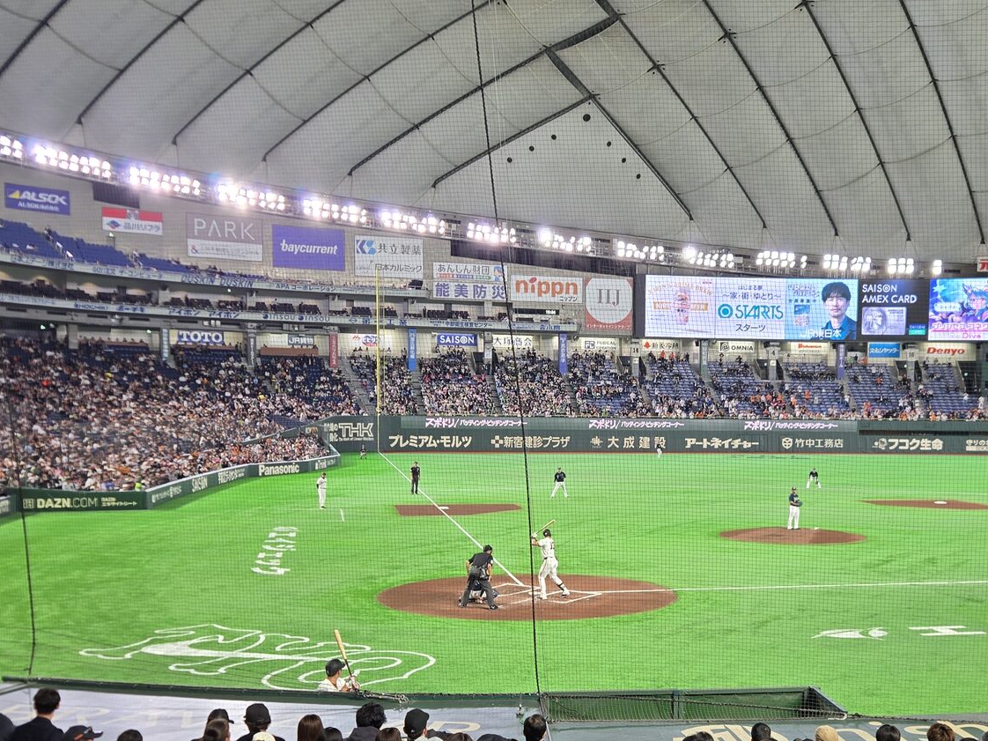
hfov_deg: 45.3
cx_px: 638
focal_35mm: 41
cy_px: 507
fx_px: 1170
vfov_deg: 34.7
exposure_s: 1/53.8
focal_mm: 5.4
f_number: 1.8
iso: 32
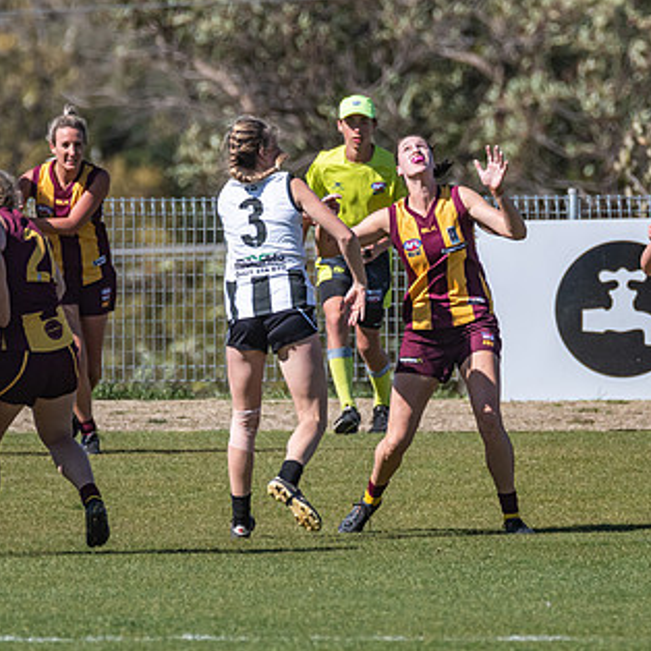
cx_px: 363
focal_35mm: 1457
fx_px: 31000
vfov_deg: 1.2
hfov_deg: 1.2
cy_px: 310
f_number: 8
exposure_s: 1/4000
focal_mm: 600
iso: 800
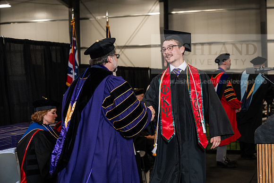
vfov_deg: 19.5
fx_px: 533
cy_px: 92
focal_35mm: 70
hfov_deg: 28.8
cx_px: 137
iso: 1250
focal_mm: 70
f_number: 4.5
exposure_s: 1/200
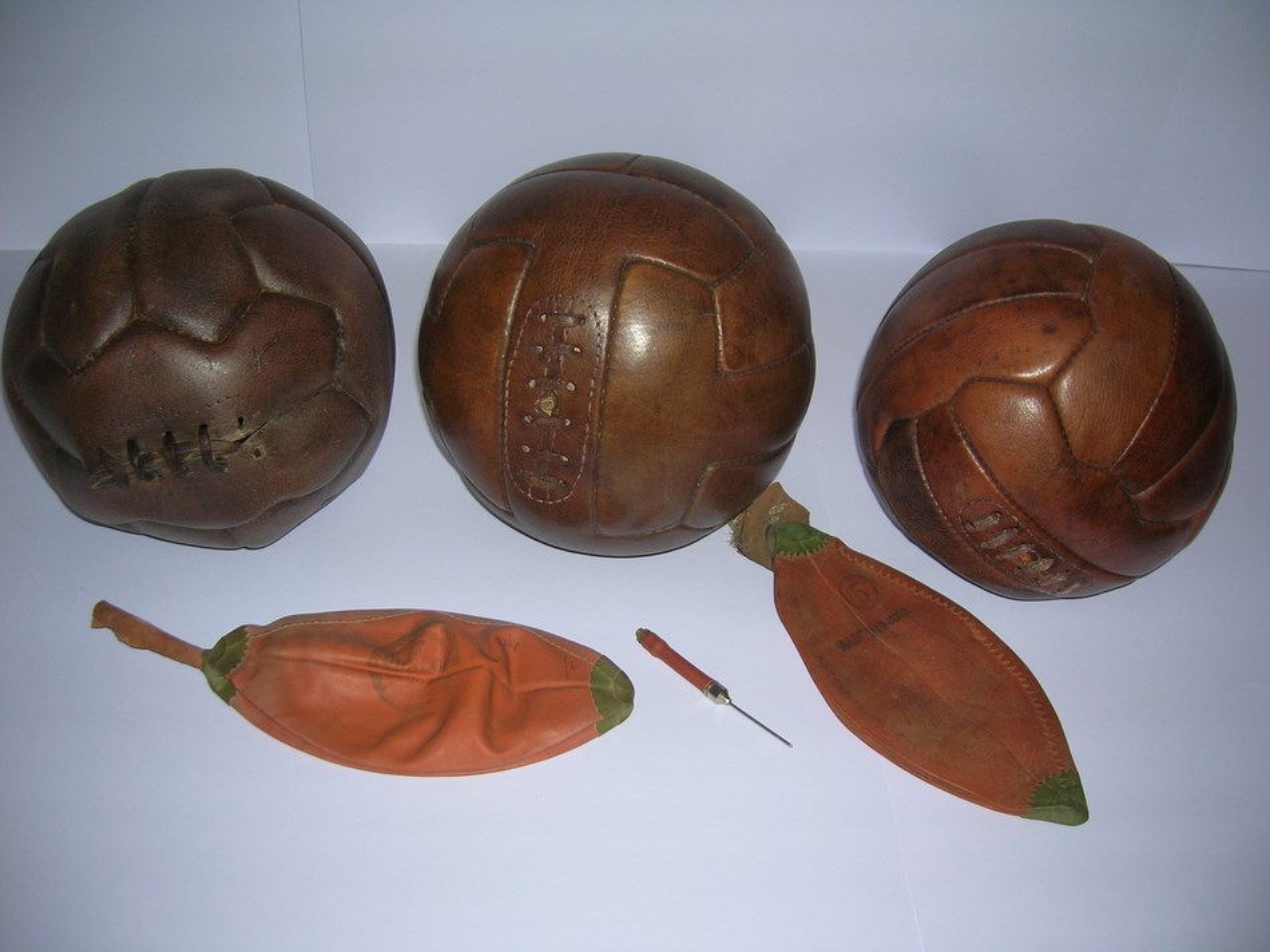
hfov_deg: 54.0
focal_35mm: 34
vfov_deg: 41.8
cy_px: 476
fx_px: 1247
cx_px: 635
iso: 50
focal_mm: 5.7
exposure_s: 1/60.1
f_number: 2.9
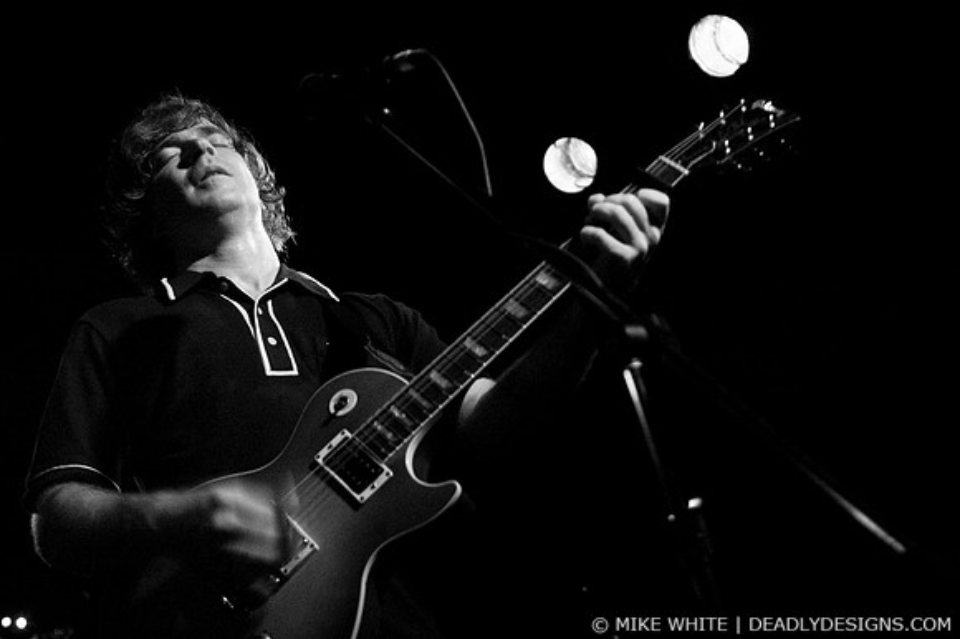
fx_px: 1399
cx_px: 480
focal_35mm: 52
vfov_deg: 25.7
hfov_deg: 37.9
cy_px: 320
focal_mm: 35
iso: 800
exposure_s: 1/60
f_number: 2.8
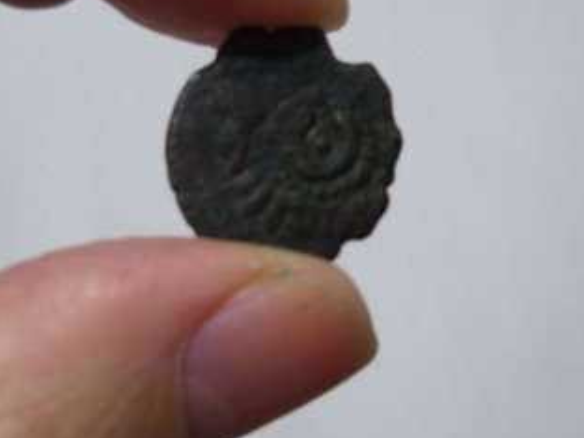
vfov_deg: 26.6
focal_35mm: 55
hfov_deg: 34.9
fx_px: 928
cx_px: 279
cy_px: 206
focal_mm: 6
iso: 160
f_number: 2.7
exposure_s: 1/15
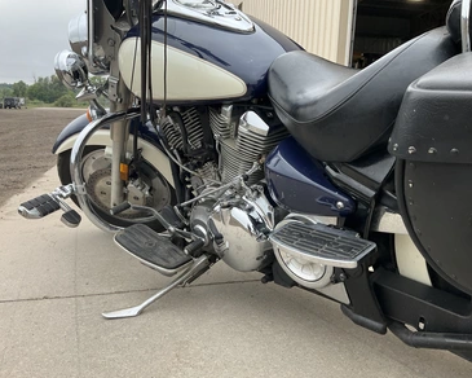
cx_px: 234
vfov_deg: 47.1
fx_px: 433
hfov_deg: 57.2
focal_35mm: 31
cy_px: 193
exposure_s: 1/122
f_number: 1.8
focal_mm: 3
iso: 25
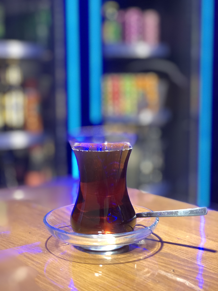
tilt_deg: -7.4
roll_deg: -0.4
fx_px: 479
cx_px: 109
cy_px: 146
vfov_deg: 33.8
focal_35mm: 57
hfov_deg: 25.7
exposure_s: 1/33
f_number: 2.8
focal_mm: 6.6
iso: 80
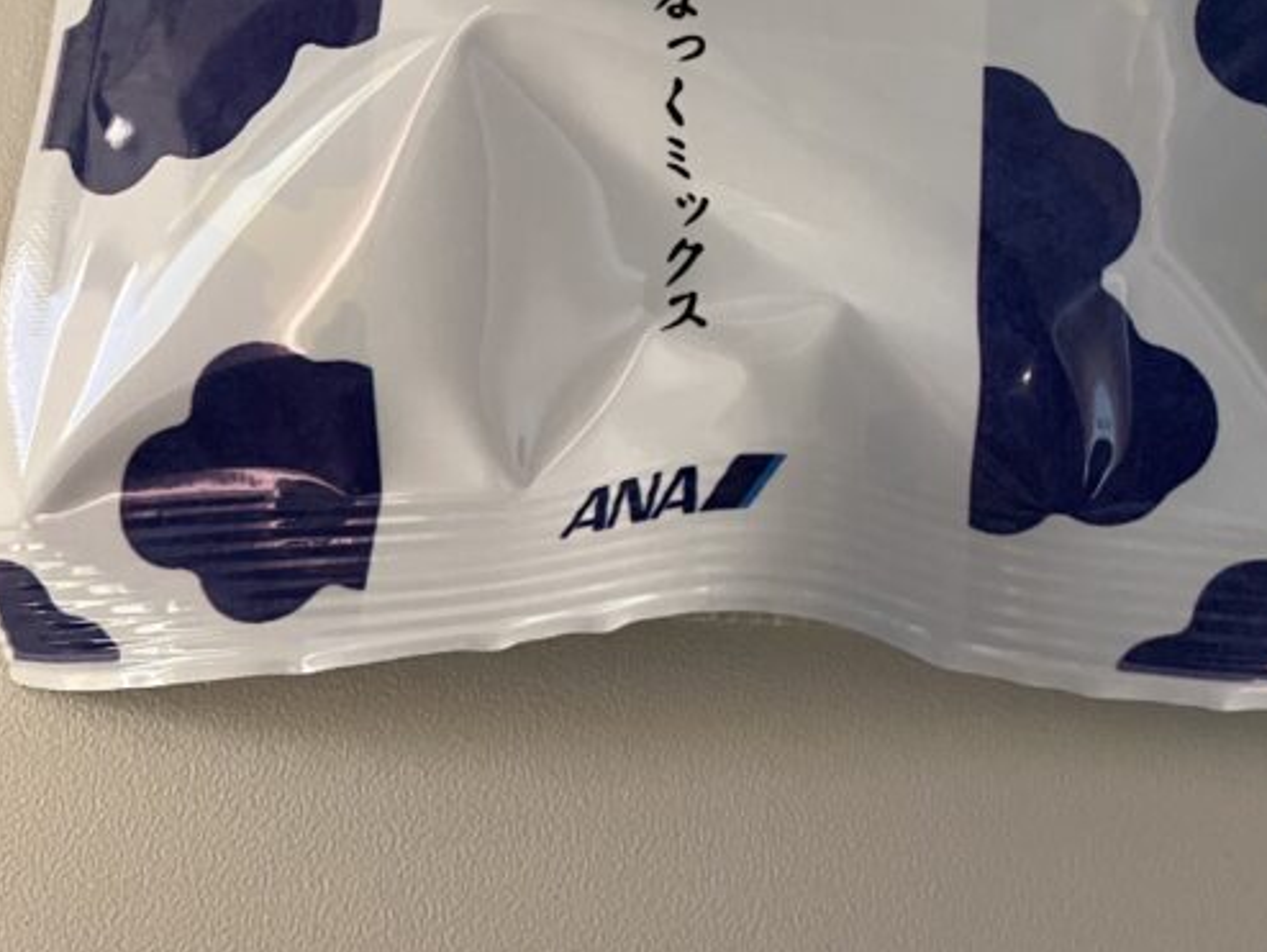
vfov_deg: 23.9
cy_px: -46
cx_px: 890
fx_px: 2124
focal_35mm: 58
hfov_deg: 32.8
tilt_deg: -66.3
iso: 320
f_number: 1.8
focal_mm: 3.99
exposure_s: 1/42
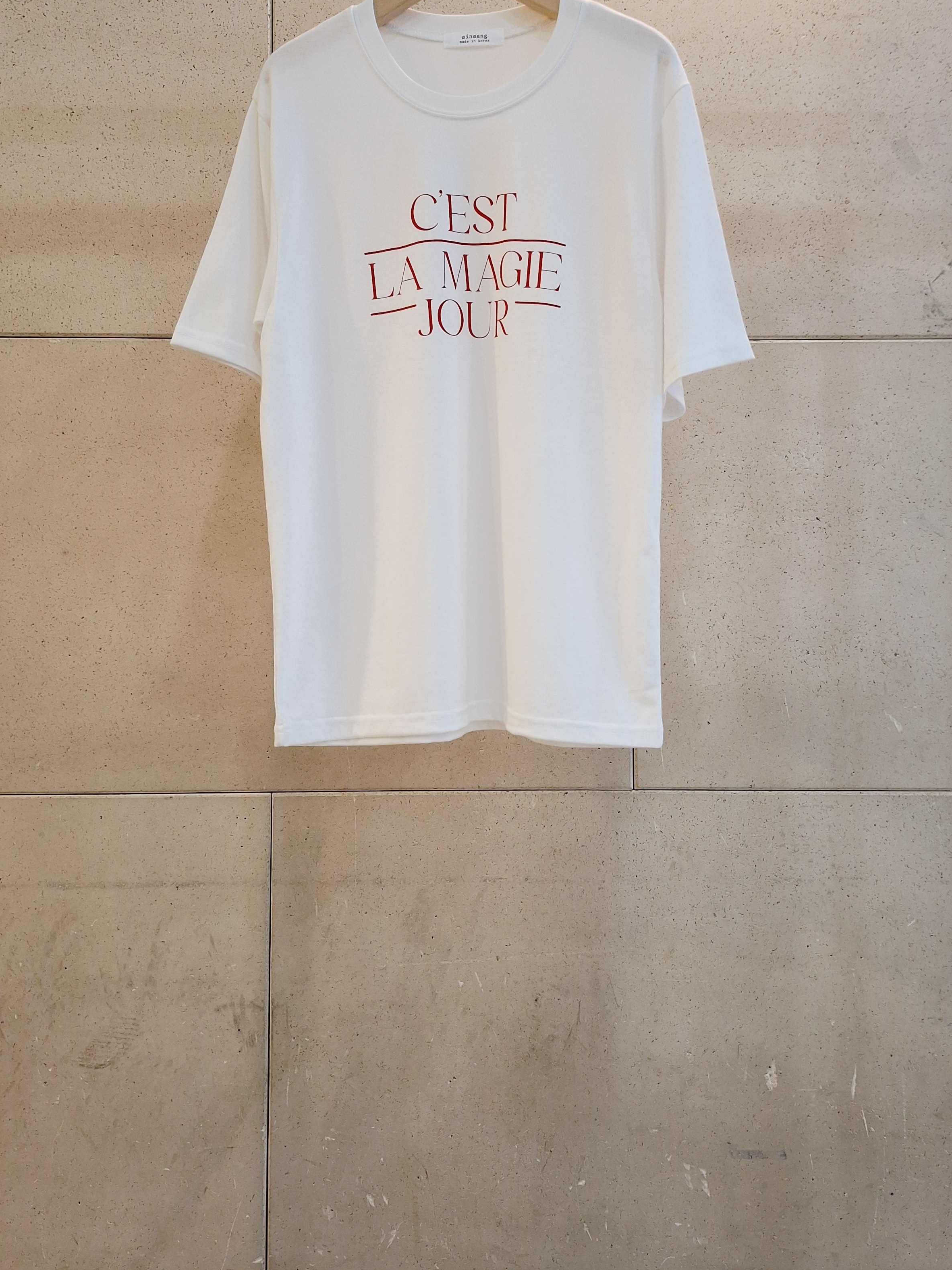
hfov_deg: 44.2
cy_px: 558
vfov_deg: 56.7
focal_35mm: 32
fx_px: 1173
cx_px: 499
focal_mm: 5.23
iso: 160
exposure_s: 1/120
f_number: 1.8
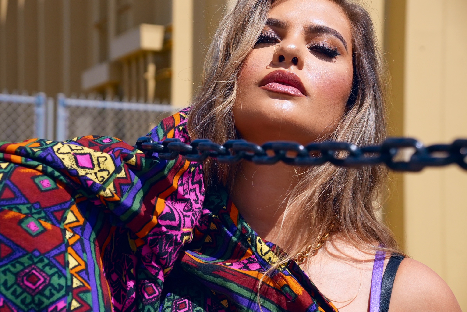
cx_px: 234
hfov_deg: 29.2
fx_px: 895
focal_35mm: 69
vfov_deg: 19.7
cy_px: 156
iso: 800
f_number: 5.6
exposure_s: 1/6400
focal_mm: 46.4
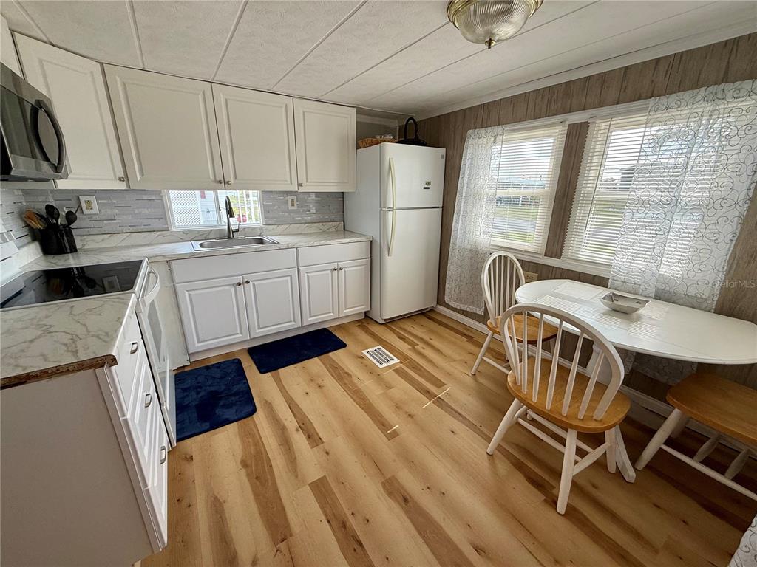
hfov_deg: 102.1
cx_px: 378
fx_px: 306
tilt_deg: -17.1
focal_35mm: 14
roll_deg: -1.1
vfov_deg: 85.7
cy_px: 284
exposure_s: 1/118
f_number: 2.2
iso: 64
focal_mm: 2.22
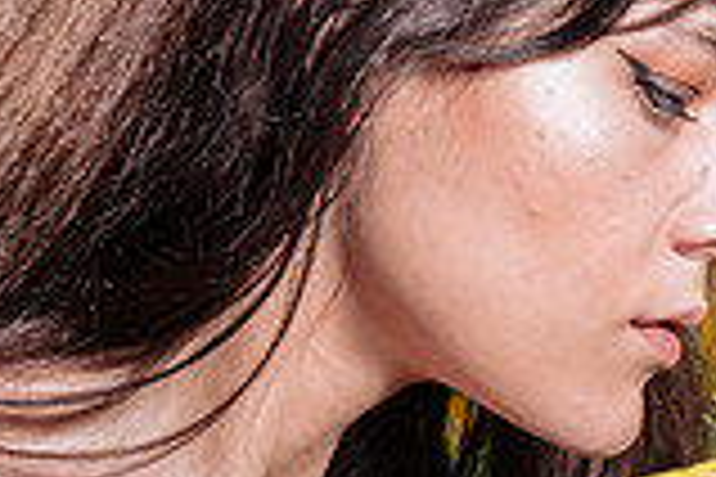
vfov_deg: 7.2
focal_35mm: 190
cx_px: 1090
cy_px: 358
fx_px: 3779
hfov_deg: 10.4
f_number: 5
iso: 64
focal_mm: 52
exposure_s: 1/250
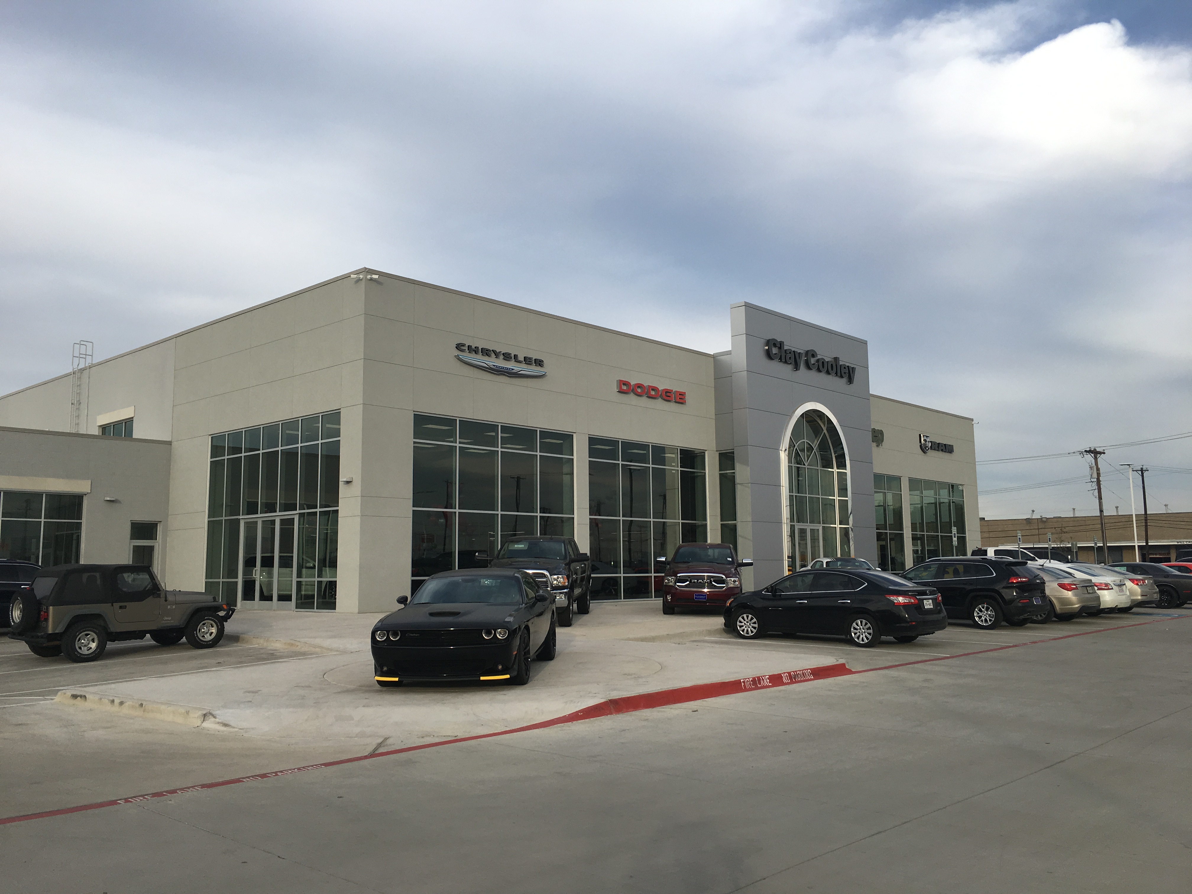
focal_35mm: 29
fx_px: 999
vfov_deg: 48.2
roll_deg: +0.7
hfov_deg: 61.7
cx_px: 596
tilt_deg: +8.6
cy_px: 447
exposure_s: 1/793
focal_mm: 4.15
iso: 25
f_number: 2.2
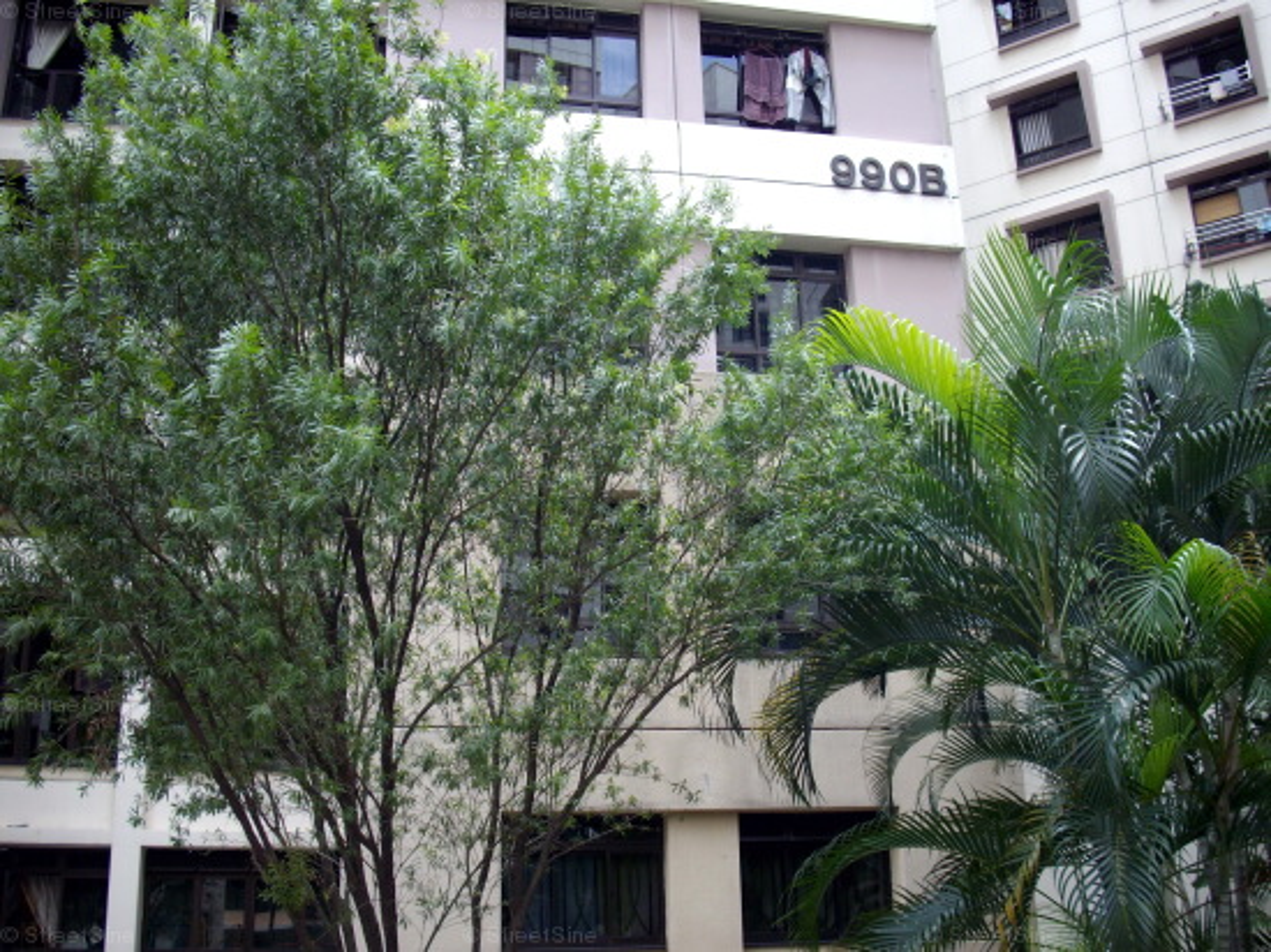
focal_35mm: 37
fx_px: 1358
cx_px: 636
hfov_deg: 50.2
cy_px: 476
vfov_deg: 38.6
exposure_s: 1/125
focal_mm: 6.2
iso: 80
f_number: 2.8
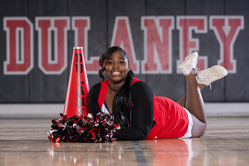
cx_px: 113
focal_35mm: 176
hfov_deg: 11.7
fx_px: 1214
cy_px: 92
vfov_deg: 7.8
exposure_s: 1/200
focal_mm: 145
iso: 125
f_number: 4.5
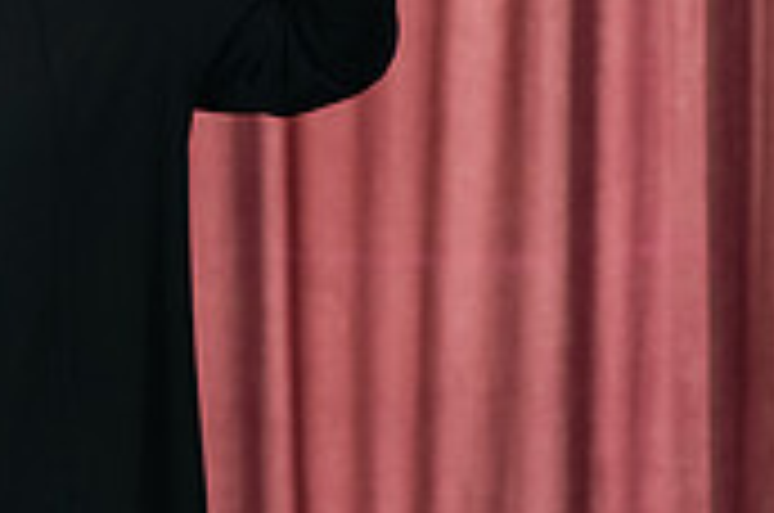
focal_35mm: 676
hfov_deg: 3.1
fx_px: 14507
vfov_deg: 2.0
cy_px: -43
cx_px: 18
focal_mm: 200
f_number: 3.5
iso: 1600
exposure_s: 1/200
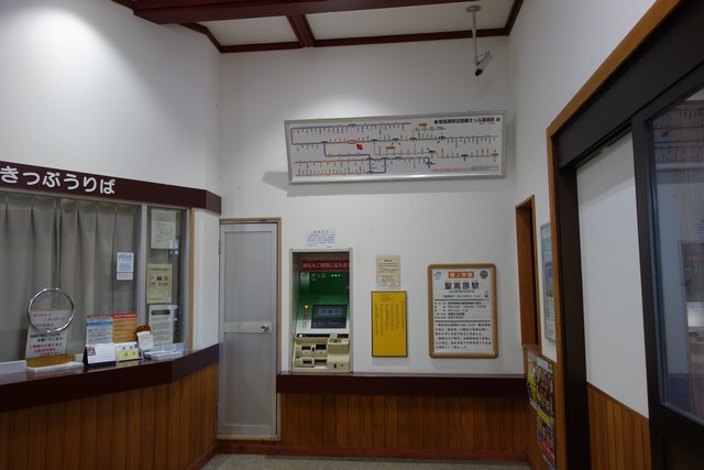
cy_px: 235
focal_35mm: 28
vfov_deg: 46.4
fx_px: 548
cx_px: 352
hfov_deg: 65.5
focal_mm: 10.4
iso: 125
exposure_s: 1/60
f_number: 1.8
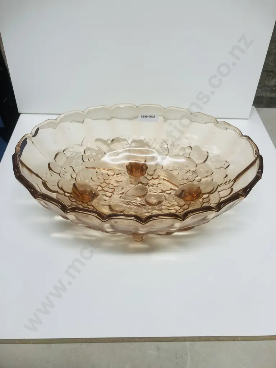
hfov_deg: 49.7
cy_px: 184
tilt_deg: -43.7
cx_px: 138
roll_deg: -0.9
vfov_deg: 63.4
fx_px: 298
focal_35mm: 28
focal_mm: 3.99
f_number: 1.8
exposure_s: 1/100
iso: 64
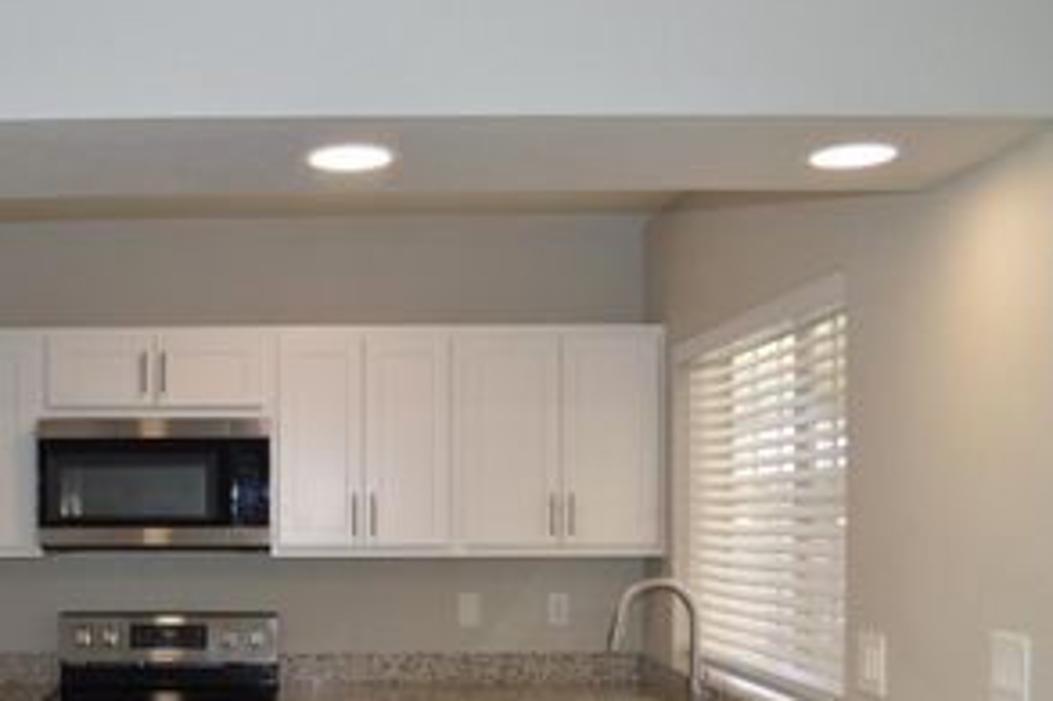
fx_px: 1345
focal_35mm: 46
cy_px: 557
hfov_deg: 41.5
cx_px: 266
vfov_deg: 28.6
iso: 360
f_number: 4
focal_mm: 18
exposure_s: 1/125
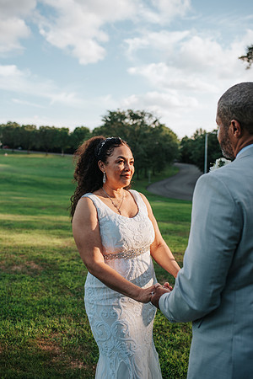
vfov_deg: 54.4
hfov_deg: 37.9
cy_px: 190
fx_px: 369
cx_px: 126
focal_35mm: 35
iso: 280
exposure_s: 1/1250
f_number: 3.2
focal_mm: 35
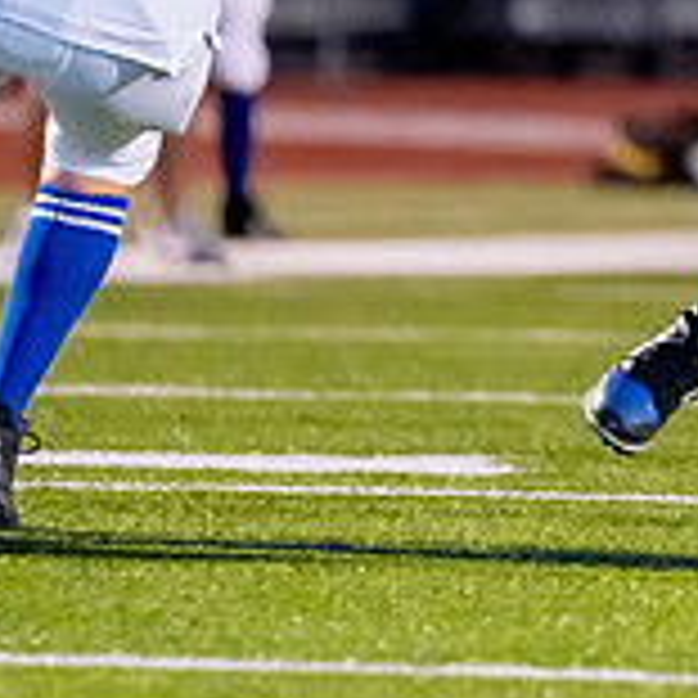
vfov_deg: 2.4
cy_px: -216
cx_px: 956
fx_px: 16882
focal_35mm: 740
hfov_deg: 2.4
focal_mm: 176
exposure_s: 1/1000
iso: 3200
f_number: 2.8
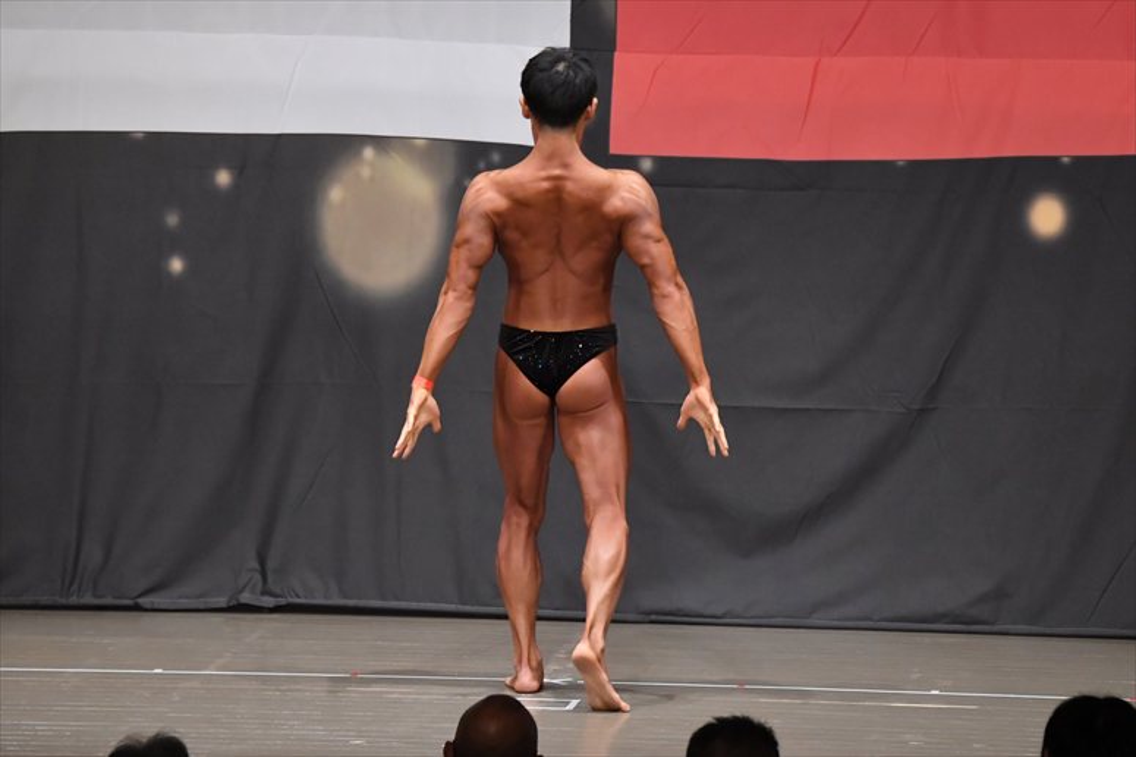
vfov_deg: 6.1
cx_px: 568
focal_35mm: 225
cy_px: 378
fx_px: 7097
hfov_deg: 9.2
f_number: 5.6
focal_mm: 150
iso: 6400
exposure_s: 1/400
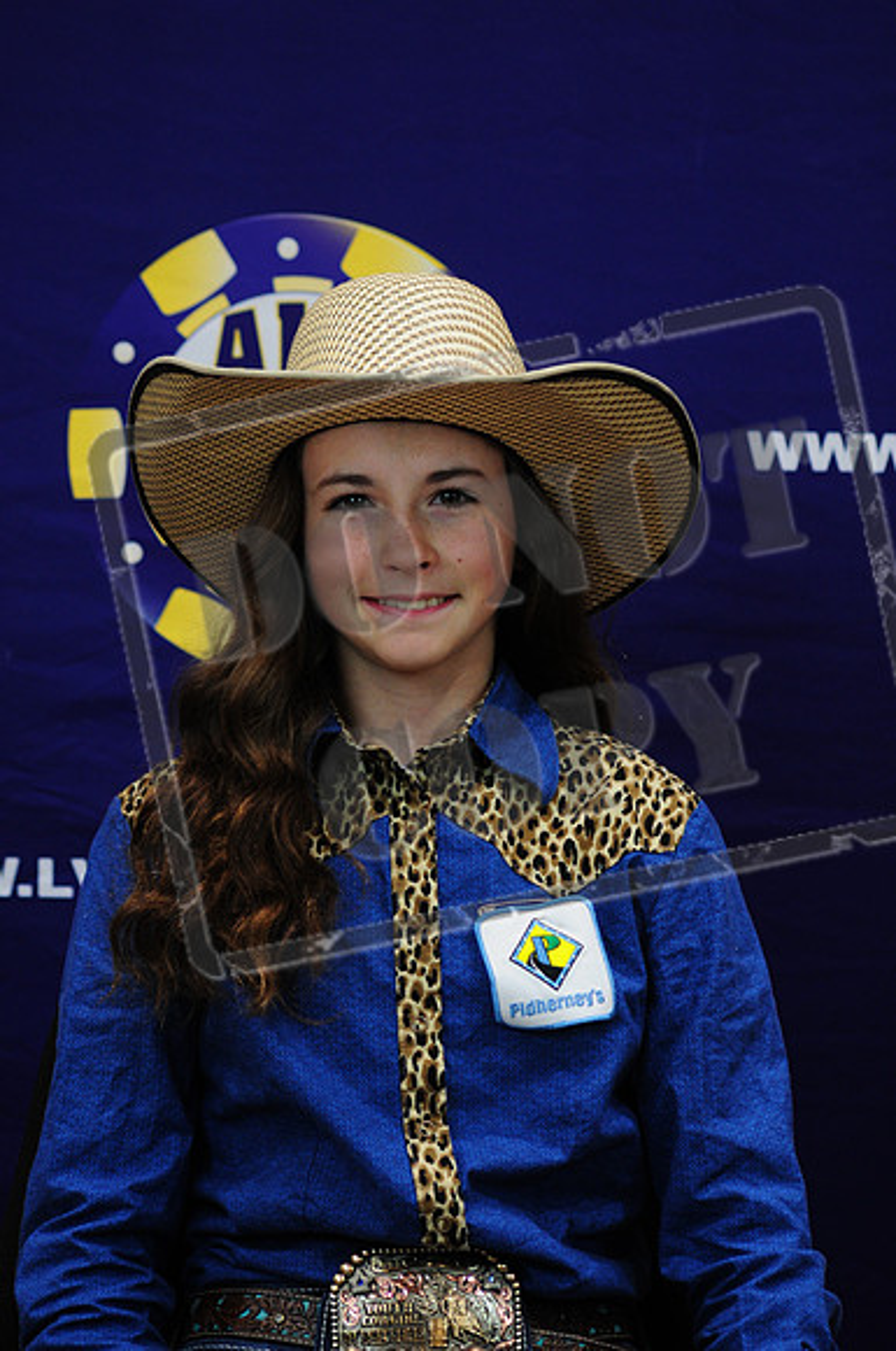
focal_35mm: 123
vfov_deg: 16.7
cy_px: 676
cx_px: 448
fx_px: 4605
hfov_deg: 11.1
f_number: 4
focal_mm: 82
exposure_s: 1/125
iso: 640
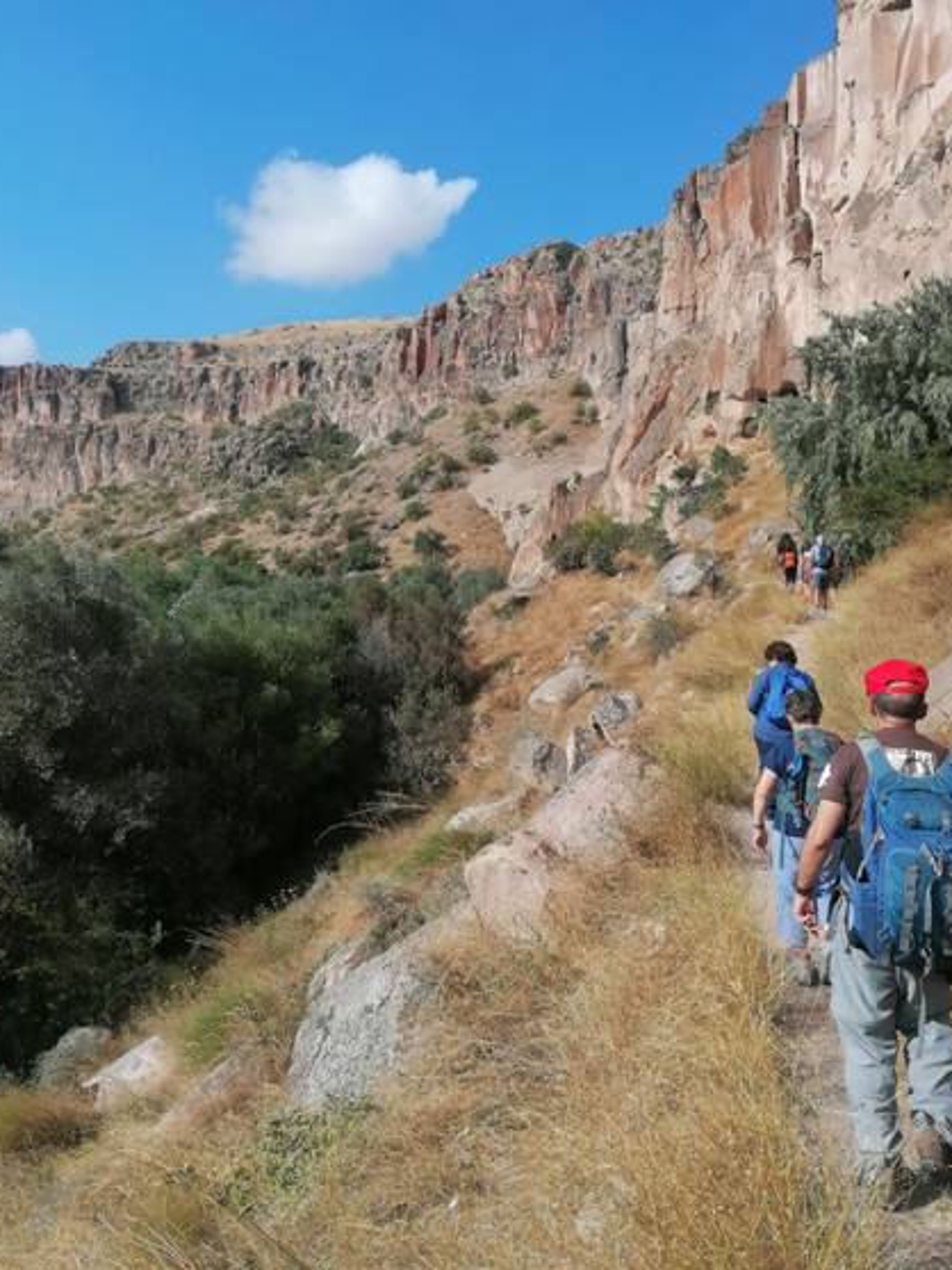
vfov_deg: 58.1
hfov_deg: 45.4
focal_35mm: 31
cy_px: 547
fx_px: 1136
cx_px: 494
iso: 50
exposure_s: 1/1621
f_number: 1.8
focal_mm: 4.75
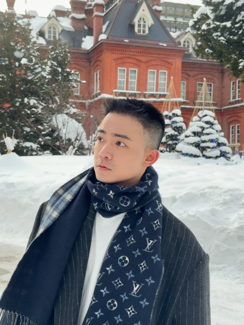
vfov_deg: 39.7
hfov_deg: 30.3
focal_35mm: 48
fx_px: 451
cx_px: 122
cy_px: 162
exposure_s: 1/179
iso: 64
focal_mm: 6.76
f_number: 1.78
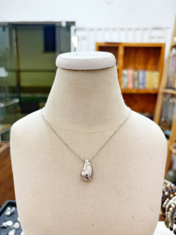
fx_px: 176
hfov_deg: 53.1
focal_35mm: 26
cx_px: 88
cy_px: 118
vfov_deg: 67.3
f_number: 1.6
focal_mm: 5.96
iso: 100
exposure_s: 1/100
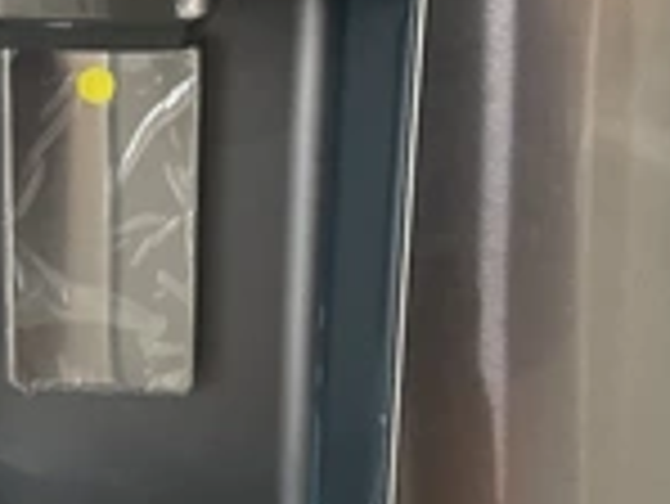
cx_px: 58
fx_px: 1511
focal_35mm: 78
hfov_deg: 24.3
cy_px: 135
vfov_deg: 18.8
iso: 200
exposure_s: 1/60
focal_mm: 3
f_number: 1.8
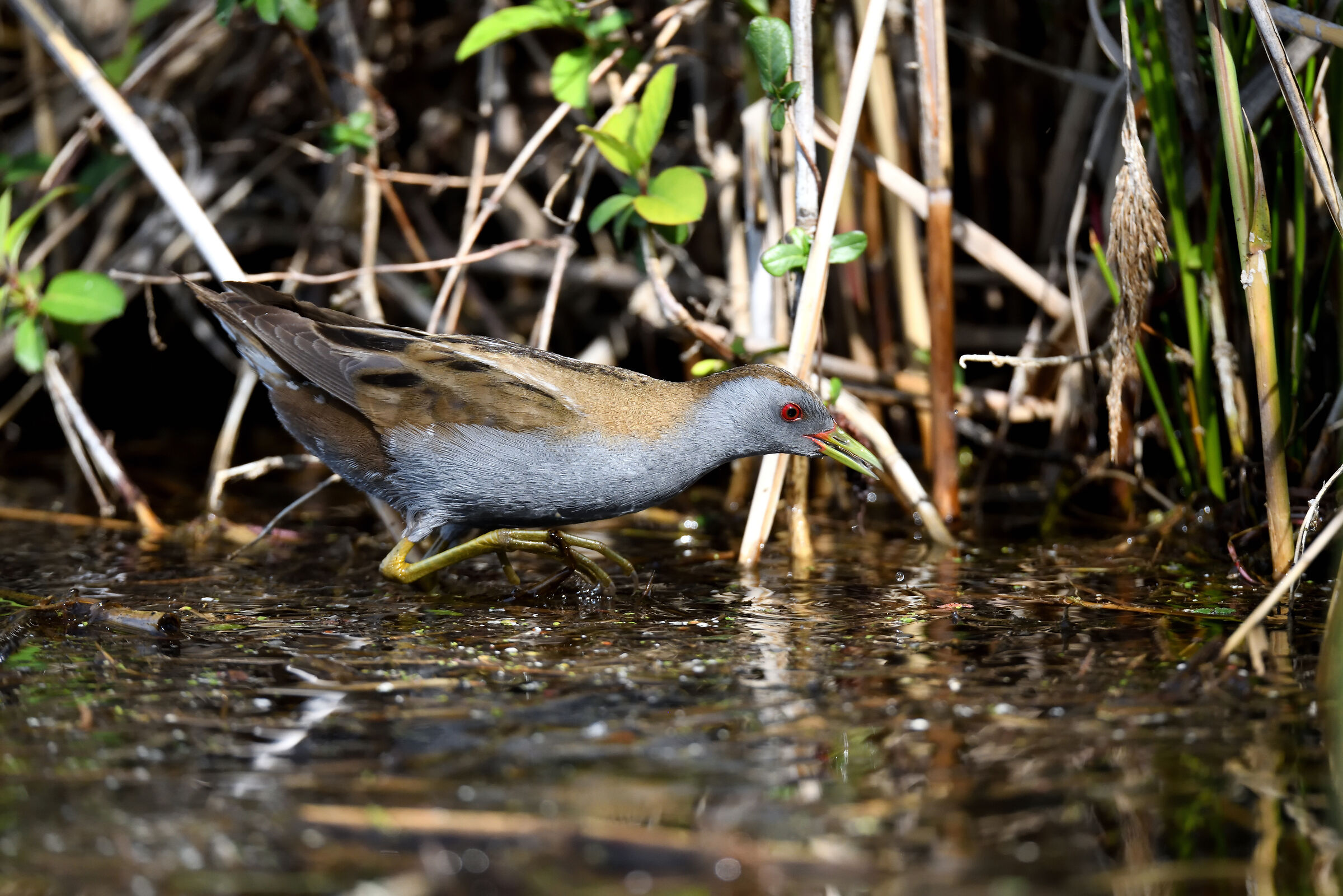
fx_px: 22382
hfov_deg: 3.4
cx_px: 672
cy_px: 448
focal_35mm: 600
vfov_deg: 2.3
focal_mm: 600
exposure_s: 1/2000
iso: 1400
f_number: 8
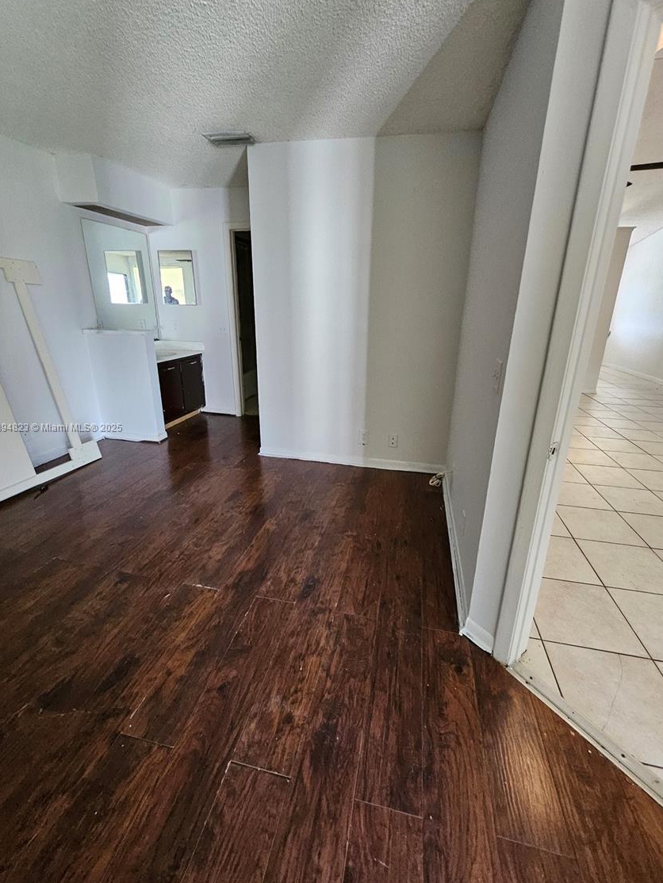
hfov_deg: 85.7
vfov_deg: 102.0
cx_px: 333
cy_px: 428
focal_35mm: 14
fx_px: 357
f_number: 2.2
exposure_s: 1/40
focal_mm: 1.74
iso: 320
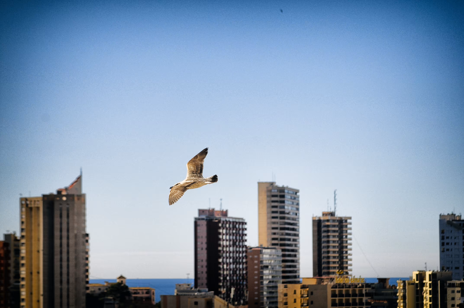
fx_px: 2124
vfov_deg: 8.3
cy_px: 154
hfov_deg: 12.5
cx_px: 232
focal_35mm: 165
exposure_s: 1/2500
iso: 320
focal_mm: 110
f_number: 5.6
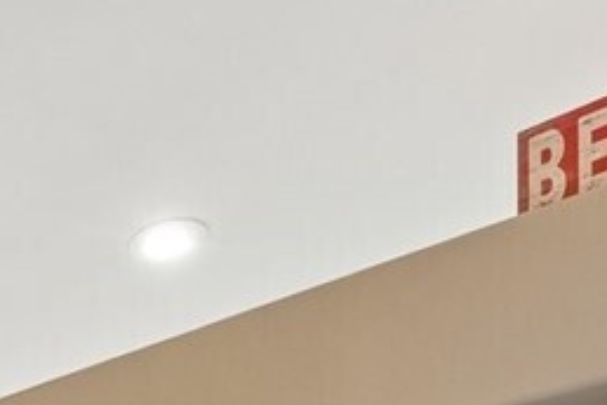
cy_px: 945
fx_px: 2107
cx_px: -135
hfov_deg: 15.7
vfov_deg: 9.8
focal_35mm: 125
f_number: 8
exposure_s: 1/15
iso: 400
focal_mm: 19
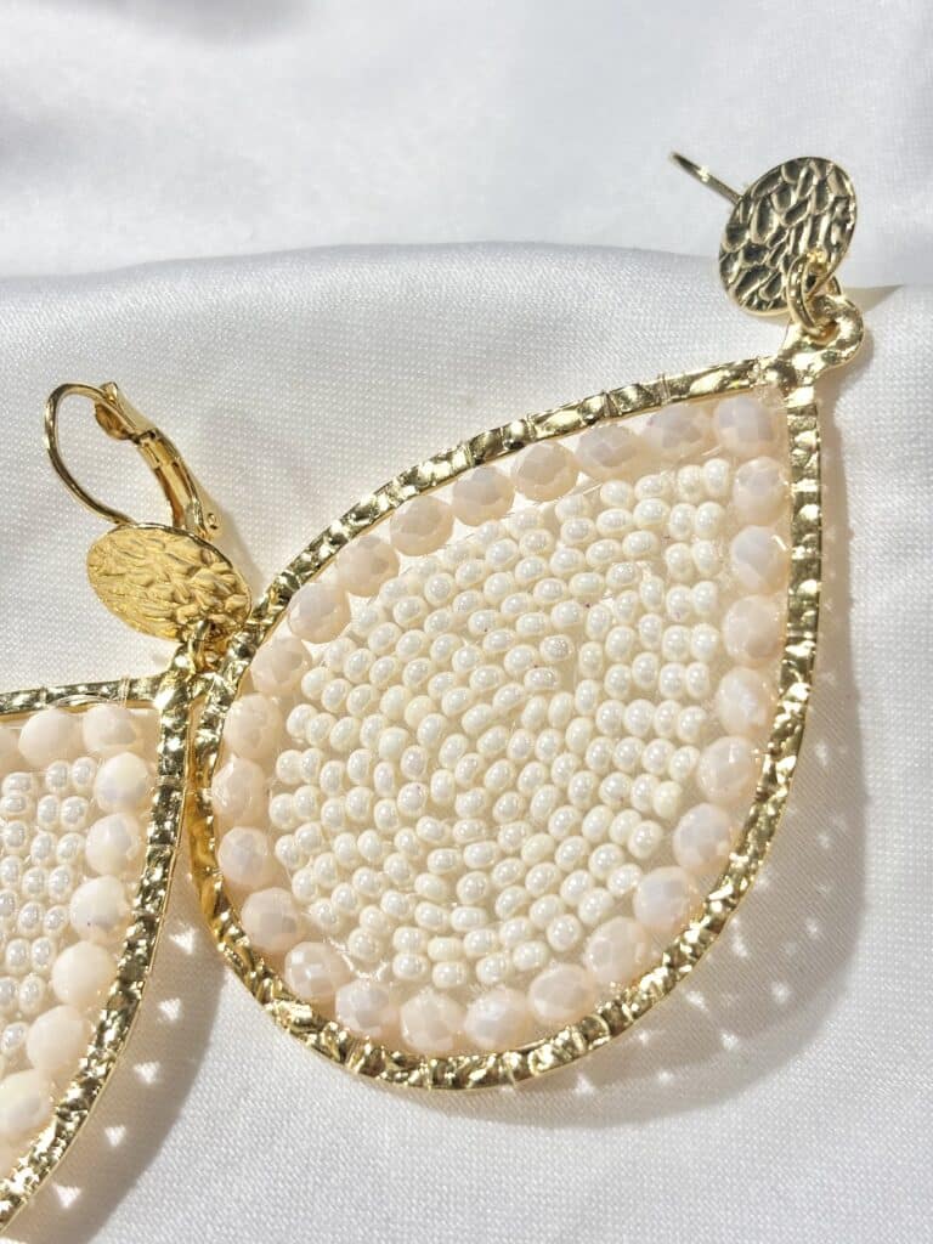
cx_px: 466
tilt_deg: -56.9
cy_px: 622
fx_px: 1869
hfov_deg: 28.0
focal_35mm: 52
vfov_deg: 36.8
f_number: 1.6
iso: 32
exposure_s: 1/284
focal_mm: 5.96
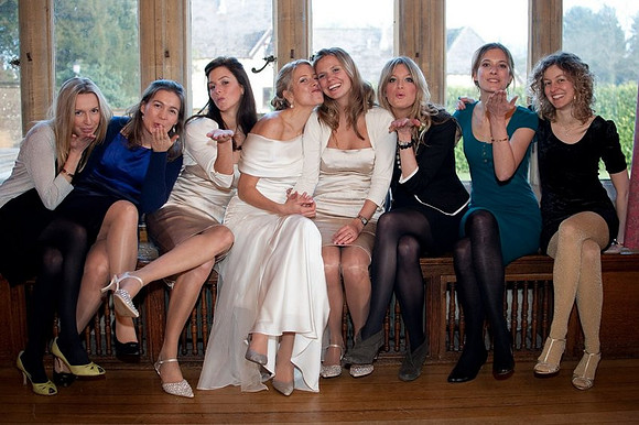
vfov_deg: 37.8
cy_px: 212
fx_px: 621
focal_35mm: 35
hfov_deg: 54.5
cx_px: 320
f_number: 2.8
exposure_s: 1/60
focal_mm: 35
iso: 800
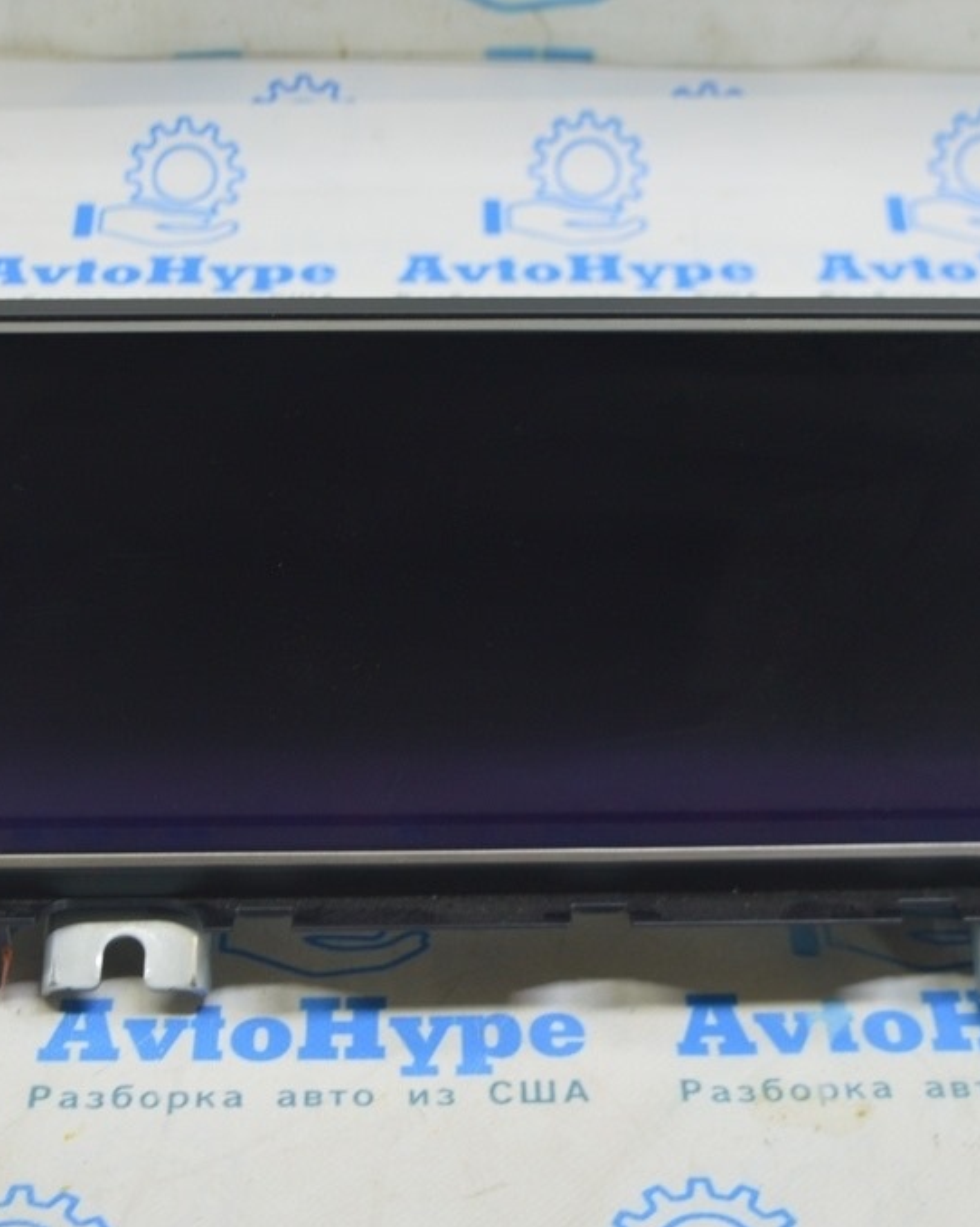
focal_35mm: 68
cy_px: 614
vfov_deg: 27.9
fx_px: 2466
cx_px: 497
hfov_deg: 22.5
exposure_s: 1/20
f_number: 5.6
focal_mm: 32
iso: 400
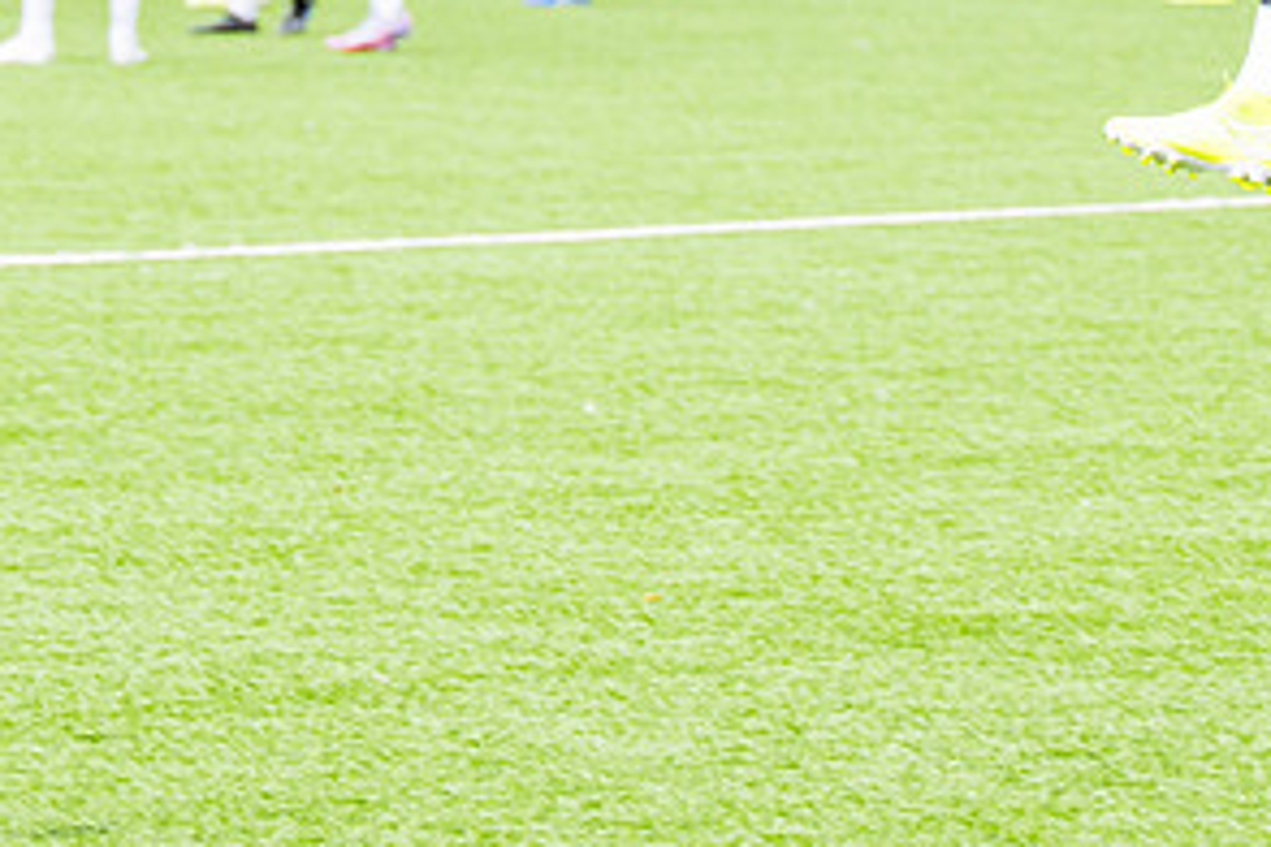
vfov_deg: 4.7
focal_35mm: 290
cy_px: 136
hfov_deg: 7.1
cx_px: 985
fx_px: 10238
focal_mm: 79
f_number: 2.8
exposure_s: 1/320
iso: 200
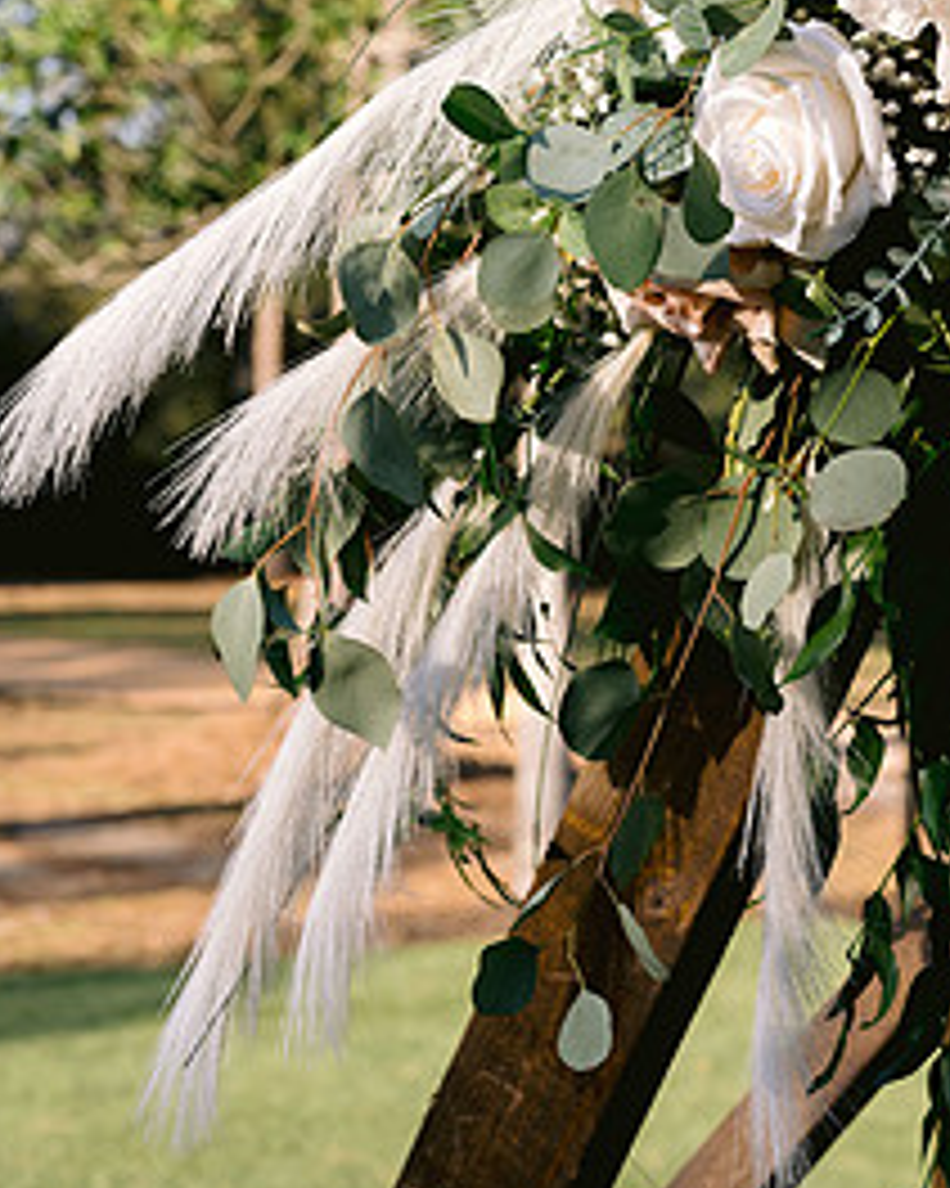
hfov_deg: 19.2
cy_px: 212
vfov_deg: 23.5
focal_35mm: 80
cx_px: 545
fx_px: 2813
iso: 400
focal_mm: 50
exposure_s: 1/640
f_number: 6.3
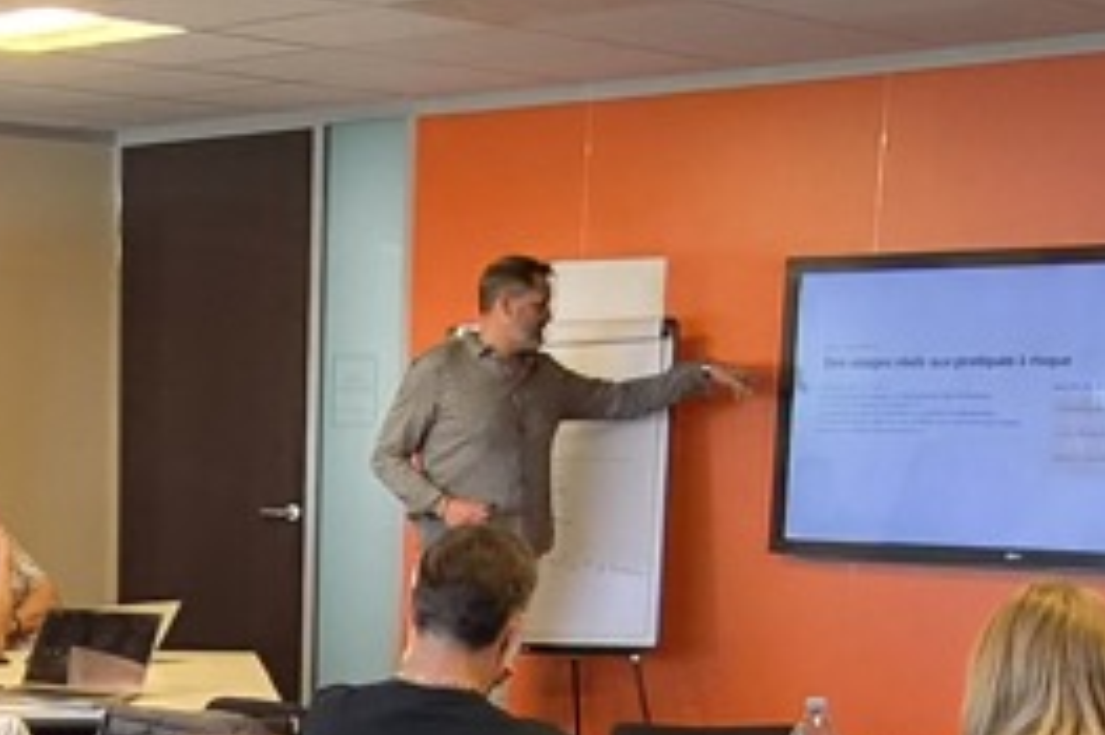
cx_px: -84
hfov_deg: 26.1
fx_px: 2209
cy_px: 886
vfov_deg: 18.0
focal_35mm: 72
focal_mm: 2.2
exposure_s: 1/60
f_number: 2.2
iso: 125
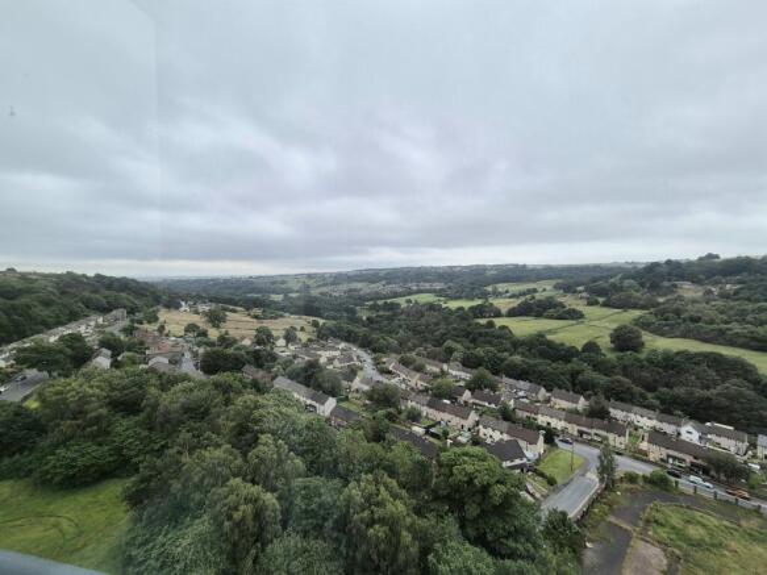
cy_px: 288
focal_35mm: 13
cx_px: 384
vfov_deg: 89.9
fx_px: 288
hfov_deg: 106.2
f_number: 2.2
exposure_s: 1/1429
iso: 50
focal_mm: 2.2
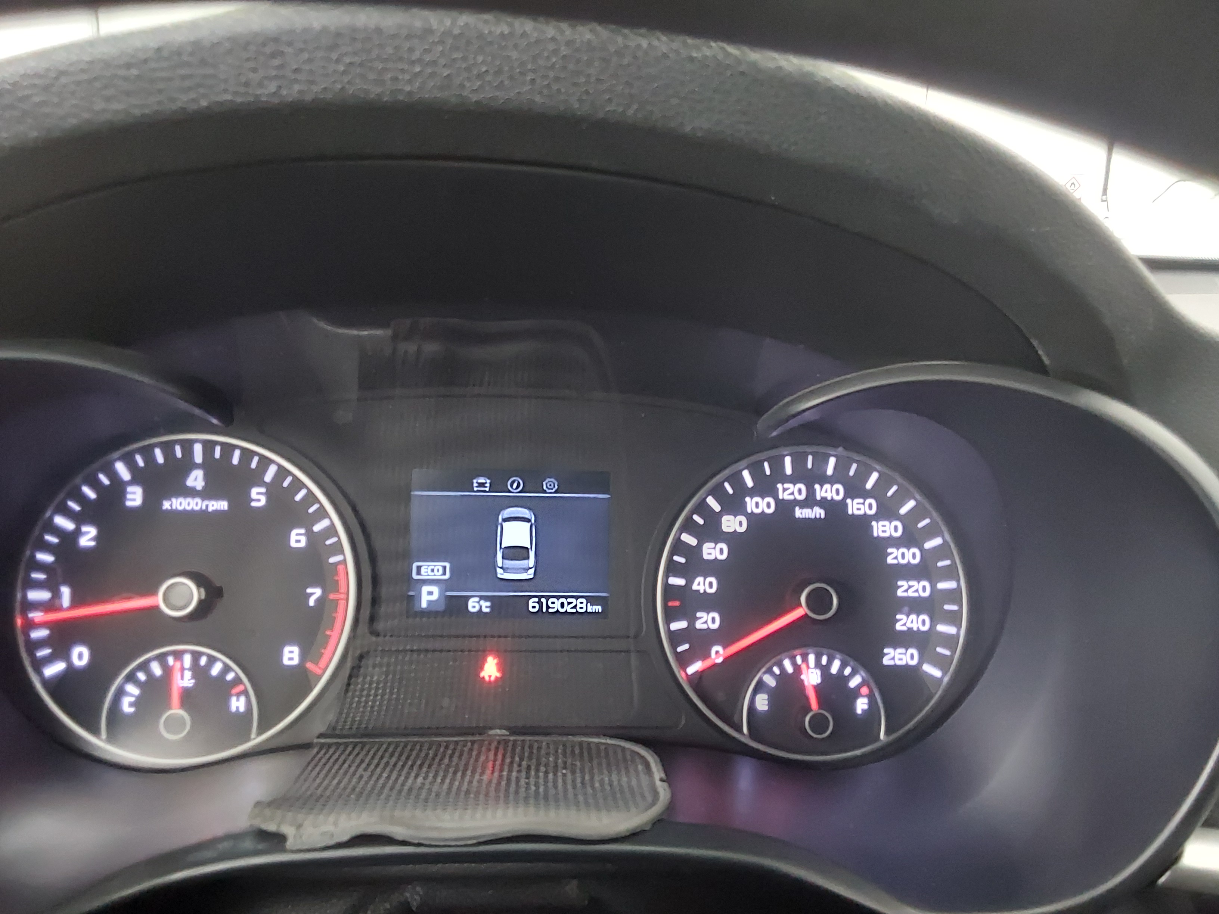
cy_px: 457
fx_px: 986
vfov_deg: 49.7
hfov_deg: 63.4
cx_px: 610
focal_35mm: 28
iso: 500
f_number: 1.9
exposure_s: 1/24
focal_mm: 2.91
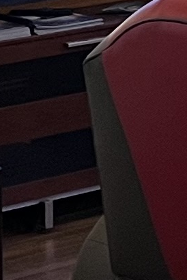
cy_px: -202
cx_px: 582
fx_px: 2065
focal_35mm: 265
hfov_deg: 4.9
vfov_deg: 7.6
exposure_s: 1/60
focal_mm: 5.1
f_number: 1.6
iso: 125
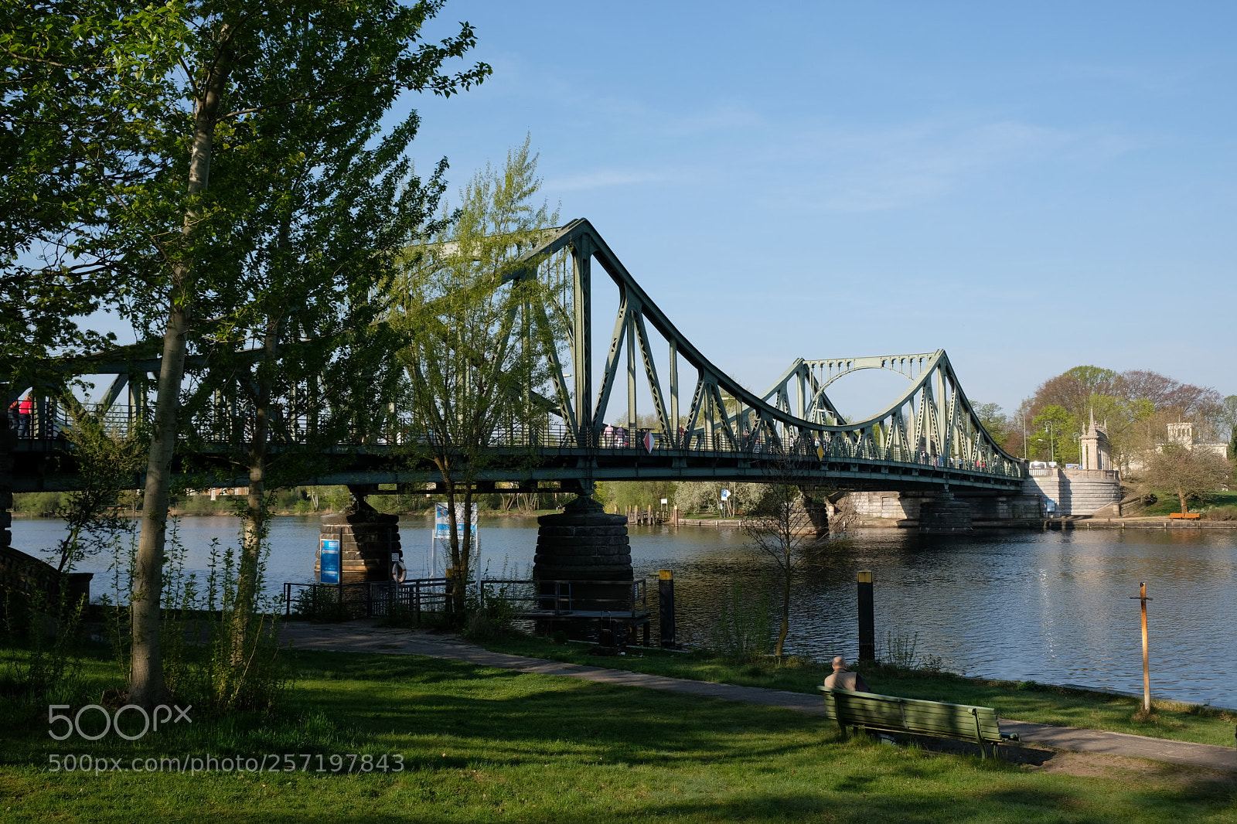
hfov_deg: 54.4
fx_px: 1202
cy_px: 412
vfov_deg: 37.8
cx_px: 618
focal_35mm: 35
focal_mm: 23.3
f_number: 8
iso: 200
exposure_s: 1/300
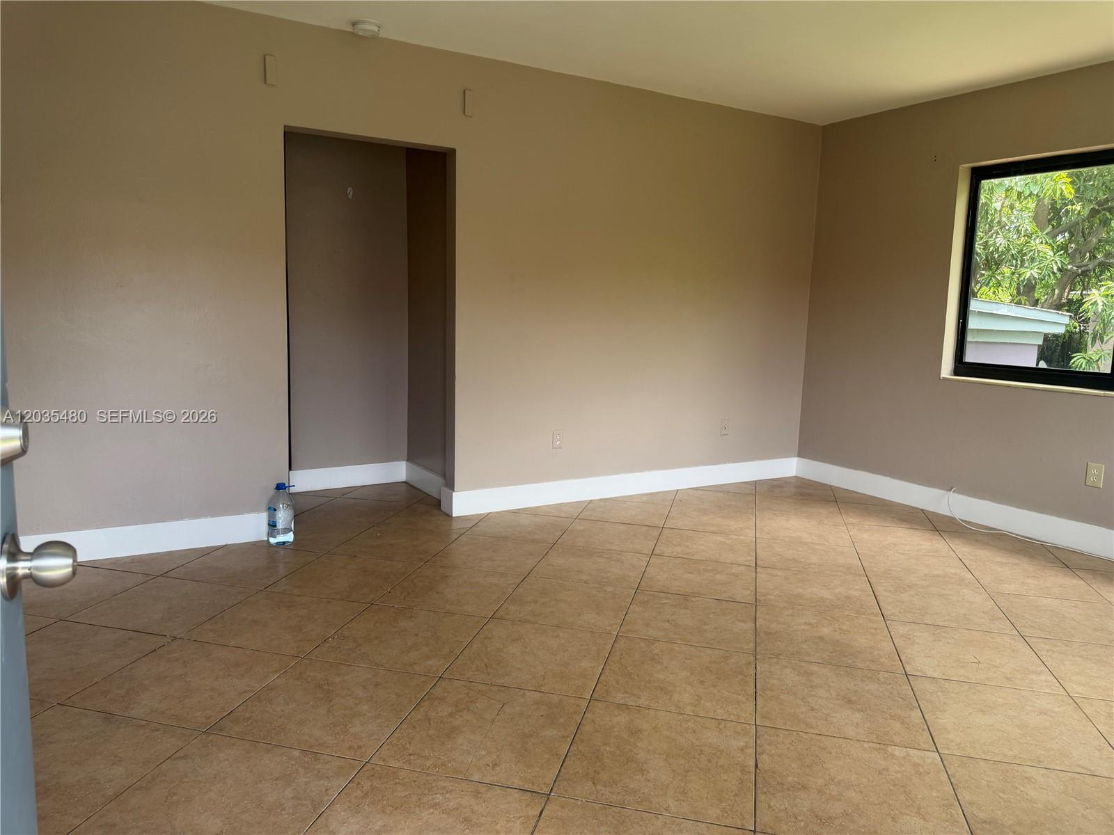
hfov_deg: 71.6
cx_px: 557
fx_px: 772
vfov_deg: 56.8
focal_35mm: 24
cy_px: 418
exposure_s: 1/128
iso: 50
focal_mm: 6.76
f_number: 1.78
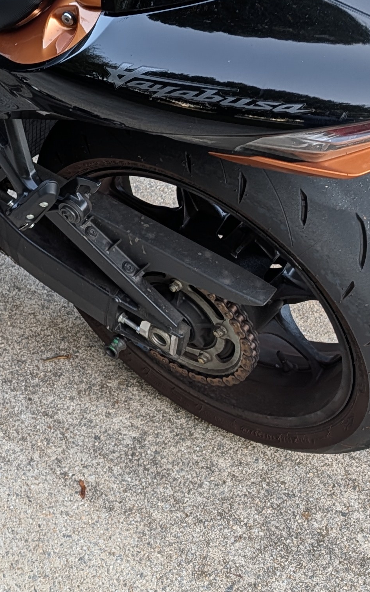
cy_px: 34
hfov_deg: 17.1
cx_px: -181
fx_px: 1113
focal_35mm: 69
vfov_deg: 28.4
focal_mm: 6.9
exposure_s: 1/55.8
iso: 52
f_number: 1.68
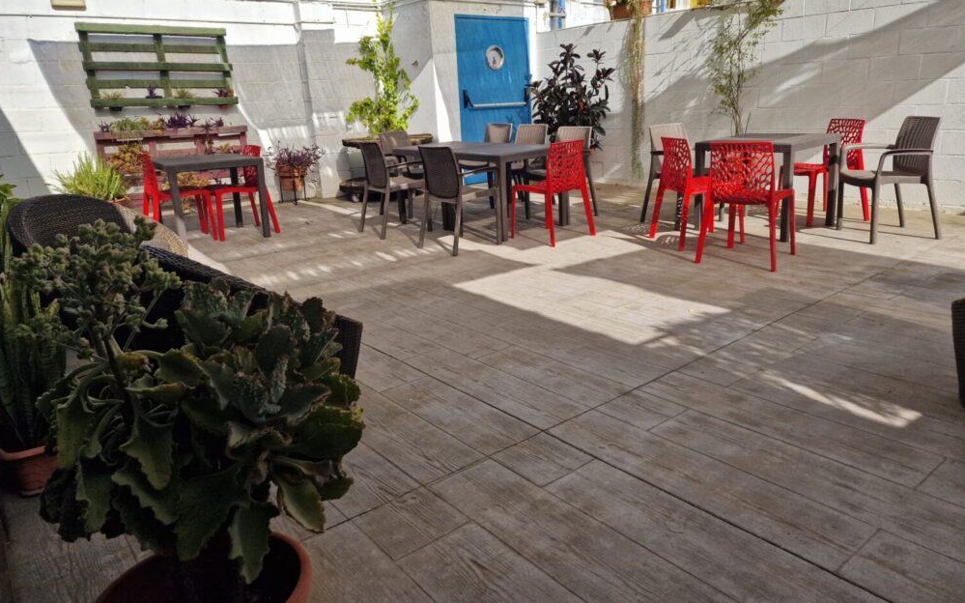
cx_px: 482
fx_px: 657
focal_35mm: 25
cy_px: 262
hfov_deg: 72.6
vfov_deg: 49.1
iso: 50
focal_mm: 6.4
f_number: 1.8
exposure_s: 1/1184
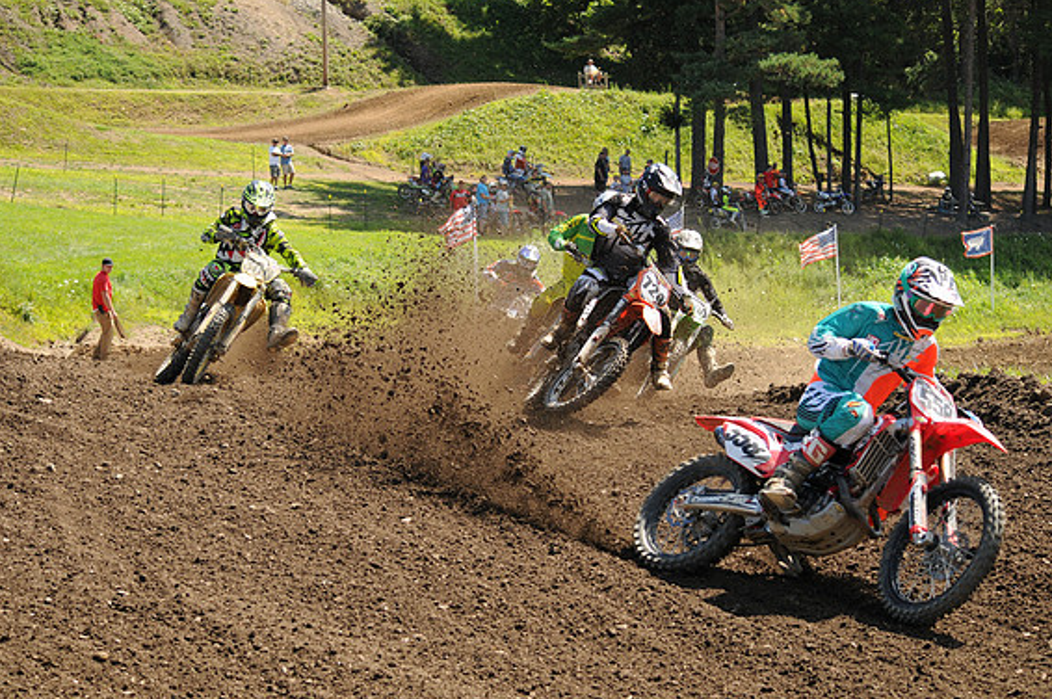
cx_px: 535
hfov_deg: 24.1
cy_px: 349
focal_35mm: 85
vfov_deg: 16.1
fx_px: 2467
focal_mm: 55
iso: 400
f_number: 5
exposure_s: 1/1000
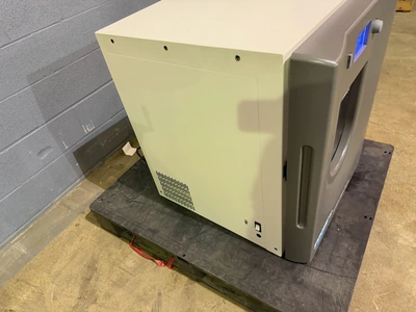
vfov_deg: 56.8
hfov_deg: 71.6
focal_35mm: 24
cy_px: 156
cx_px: 208
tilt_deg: -38.9
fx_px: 288
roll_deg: +12.8
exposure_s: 1/60
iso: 640
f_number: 1.78
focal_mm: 6.76
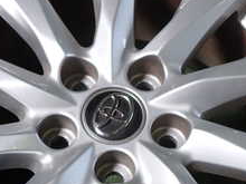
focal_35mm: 82
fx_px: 583
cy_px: 147
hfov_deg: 23.8
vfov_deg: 17.8
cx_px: 112
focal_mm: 5.4
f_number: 2.3
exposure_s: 1/80
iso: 100
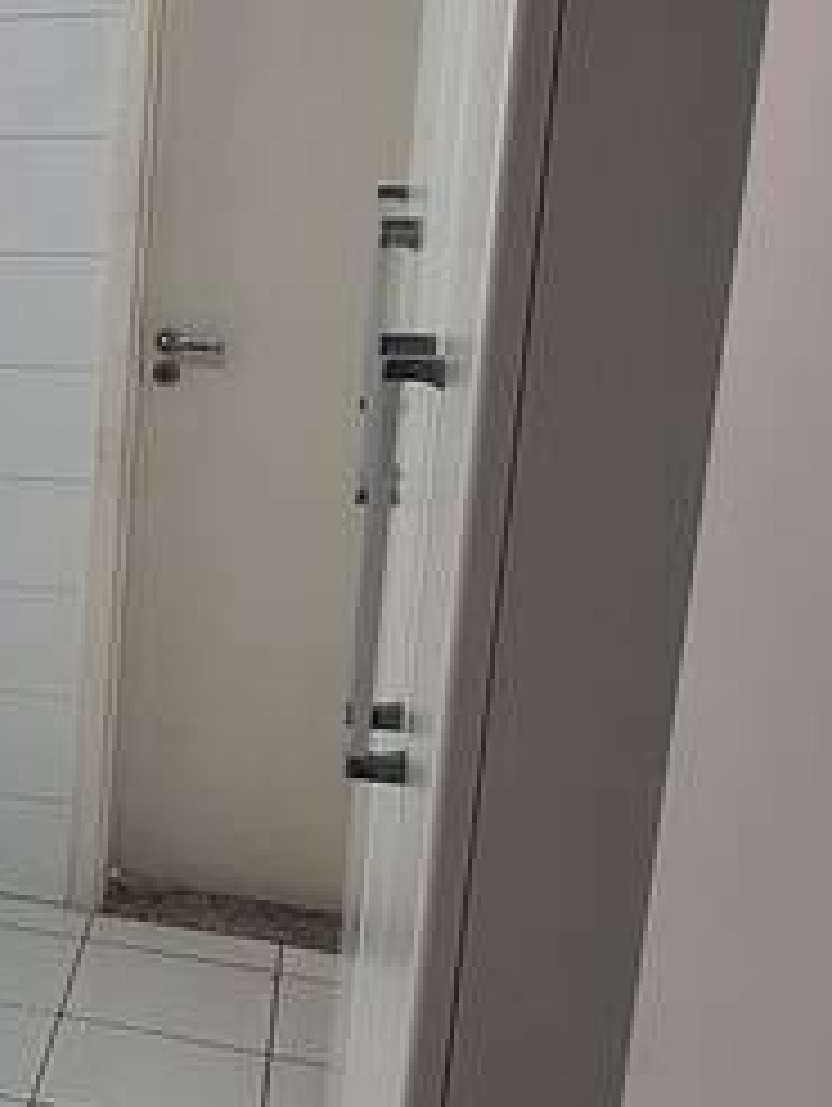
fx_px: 1824
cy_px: 482
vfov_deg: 33.7
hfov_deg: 18.6
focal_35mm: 57
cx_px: -751
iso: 40
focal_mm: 1.74
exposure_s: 1/60
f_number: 2.2
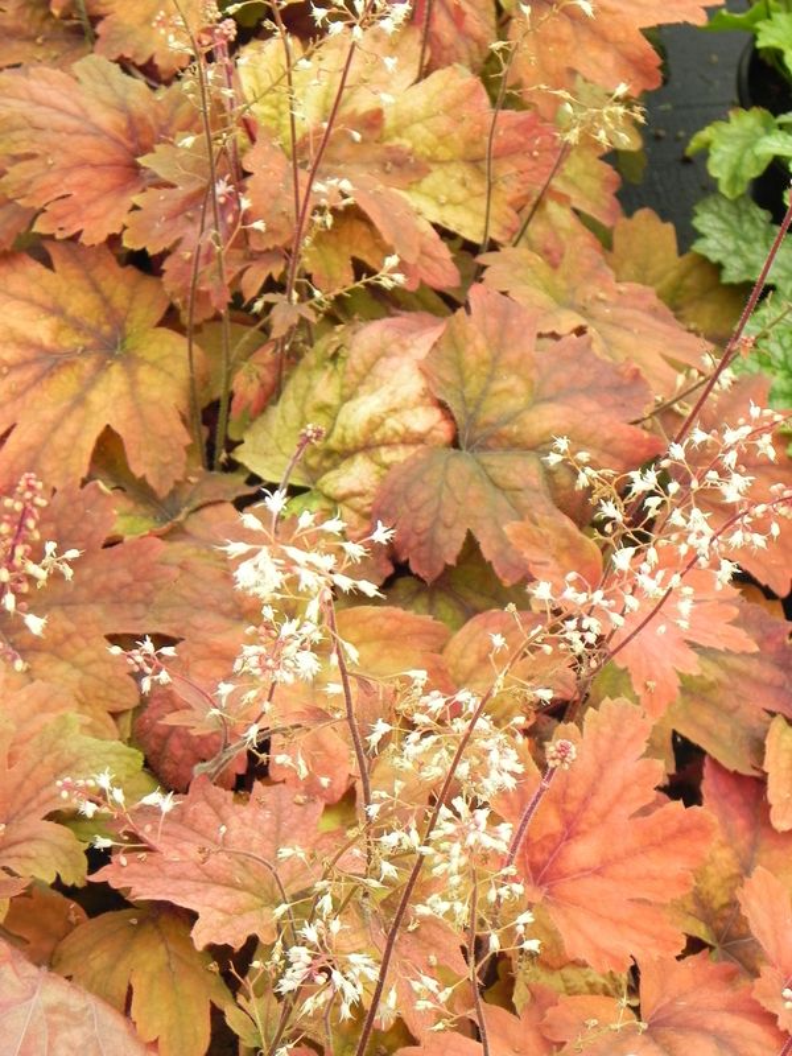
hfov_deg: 11.5
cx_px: 396
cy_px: 528
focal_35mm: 129
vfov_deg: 15.3
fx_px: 3935
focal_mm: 23
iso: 160
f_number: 5
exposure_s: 1/50
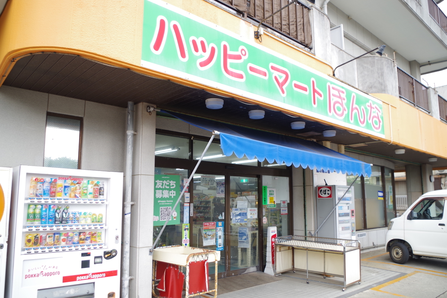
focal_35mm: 27
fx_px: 335
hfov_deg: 67.4
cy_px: 149
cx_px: 224
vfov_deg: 47.9
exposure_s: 1/50
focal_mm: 18
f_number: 4
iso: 200
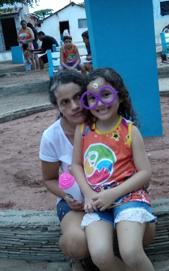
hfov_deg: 44.5
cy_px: 138
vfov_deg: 66.5
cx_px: 94
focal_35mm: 28
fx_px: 206
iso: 1600
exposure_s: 1/13
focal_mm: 3.83
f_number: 2.2
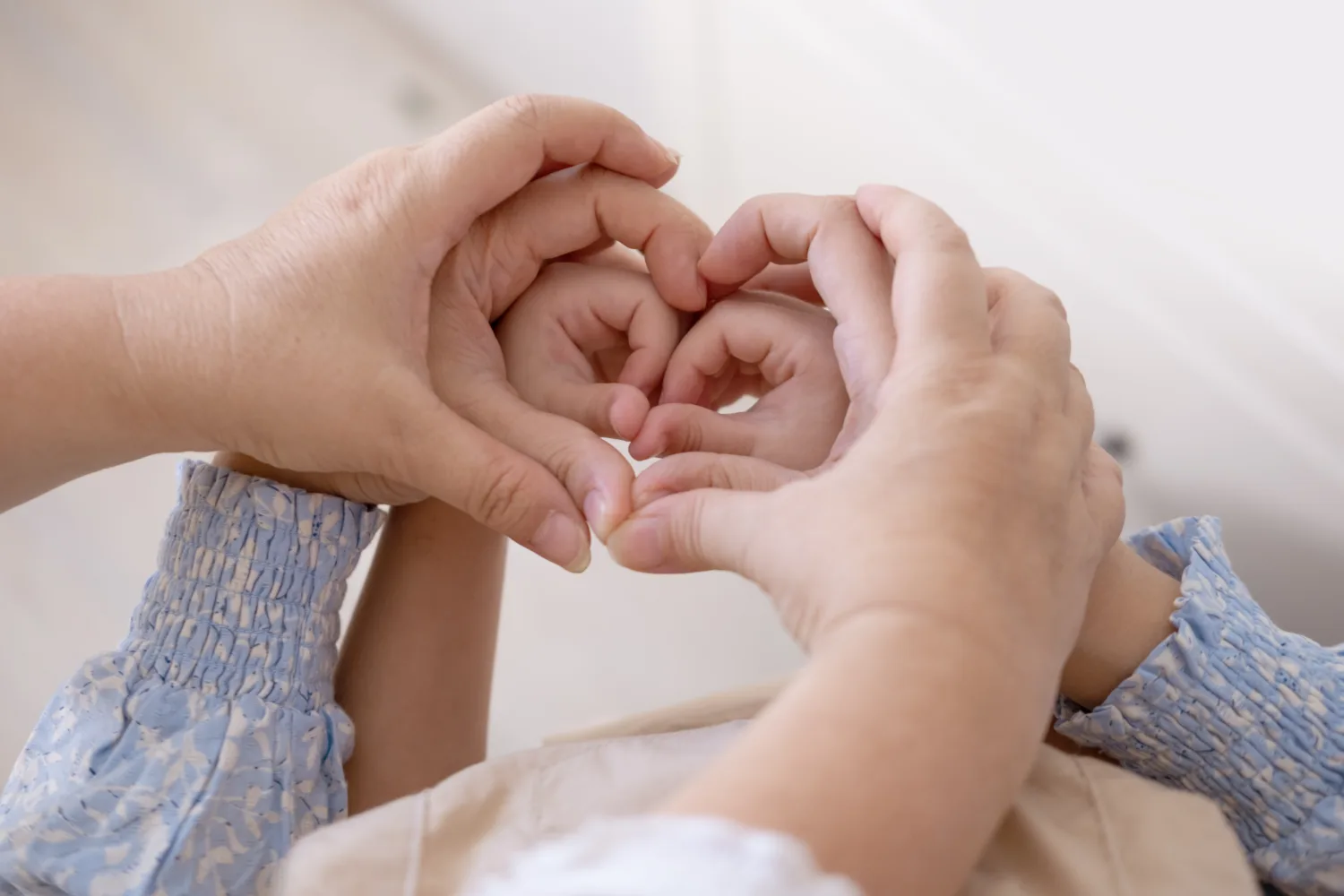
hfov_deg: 37.5
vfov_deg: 25.5
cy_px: 448
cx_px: 672
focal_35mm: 53
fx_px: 1979
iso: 125
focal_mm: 35
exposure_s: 1/200
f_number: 2
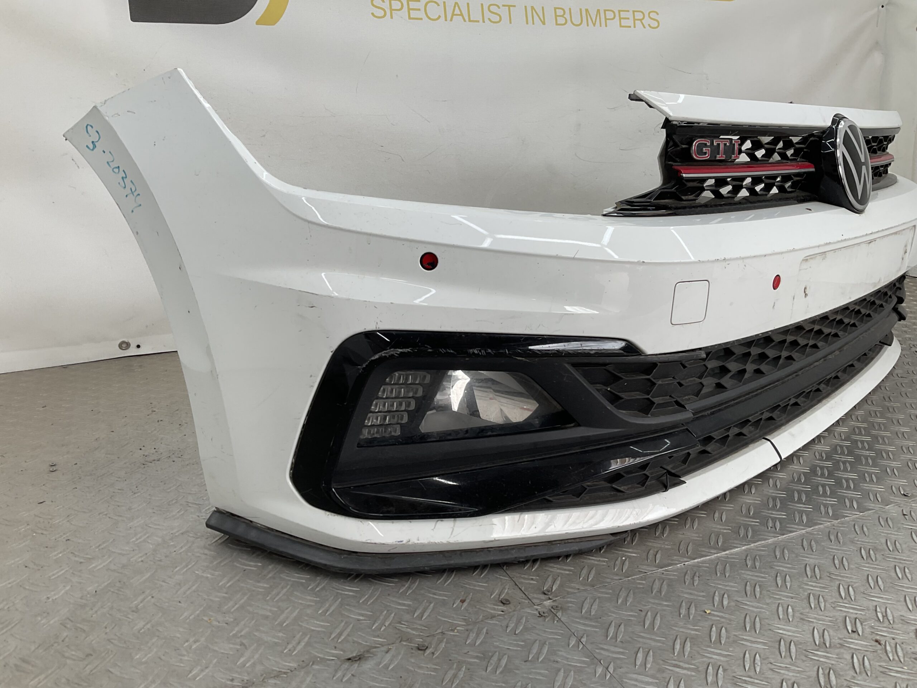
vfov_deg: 48.2
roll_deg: -1.0
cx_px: 458
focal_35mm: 29
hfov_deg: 61.7
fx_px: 768
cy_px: 344
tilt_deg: -14.6
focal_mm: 3
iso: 16
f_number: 1.8
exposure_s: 1/163
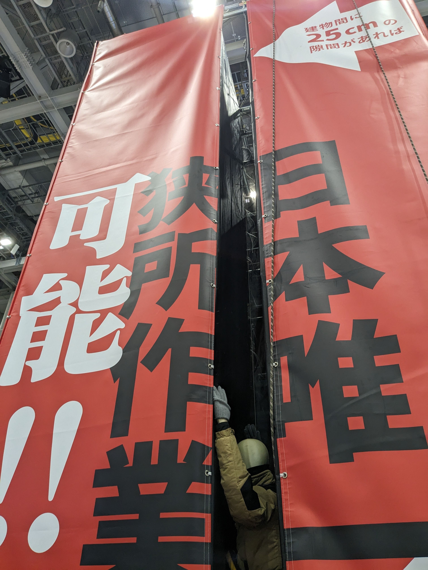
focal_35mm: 27
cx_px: 214
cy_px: 285
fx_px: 445
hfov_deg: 51.4
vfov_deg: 65.3
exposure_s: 1/99.9
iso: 149
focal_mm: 4.38
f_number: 1.73
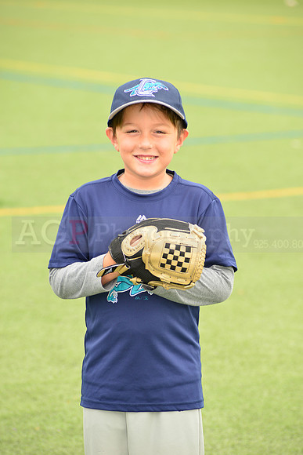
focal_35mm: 200
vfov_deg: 10.3
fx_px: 2523
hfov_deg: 6.9
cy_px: 228
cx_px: 152
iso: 250
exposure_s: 1/200
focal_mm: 200
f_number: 8
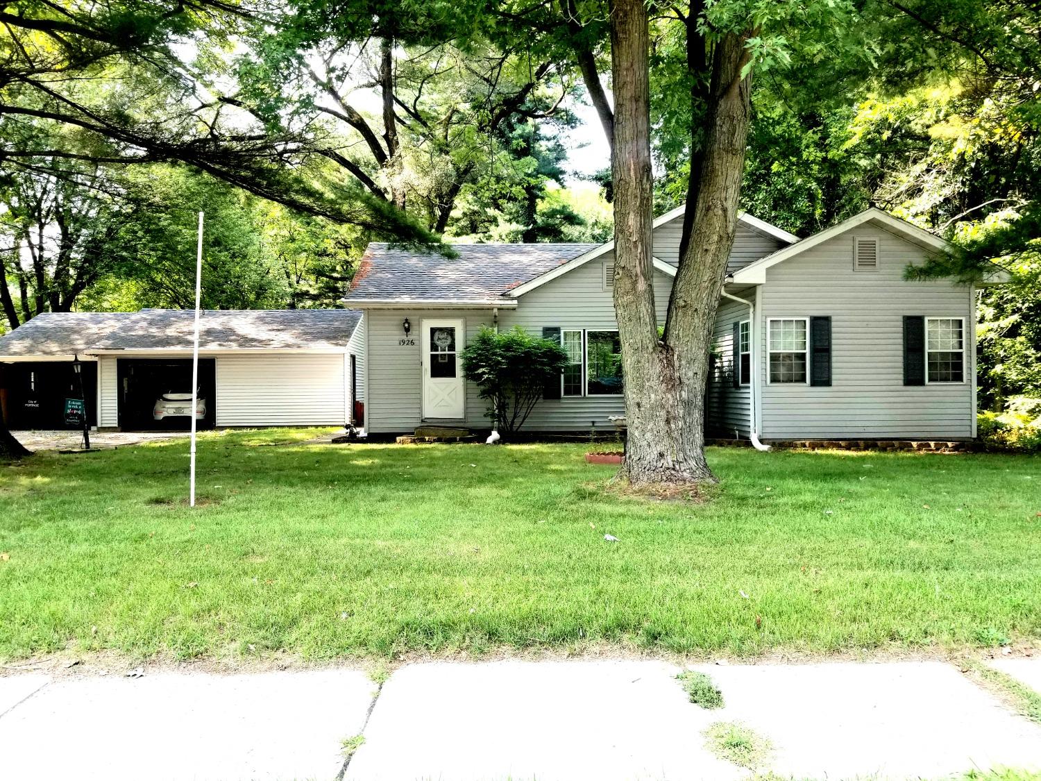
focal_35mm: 26
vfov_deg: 53.1
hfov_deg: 67.3
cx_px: 520
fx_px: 782
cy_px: 390
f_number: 1.7
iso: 50
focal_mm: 4.3
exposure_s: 1/248
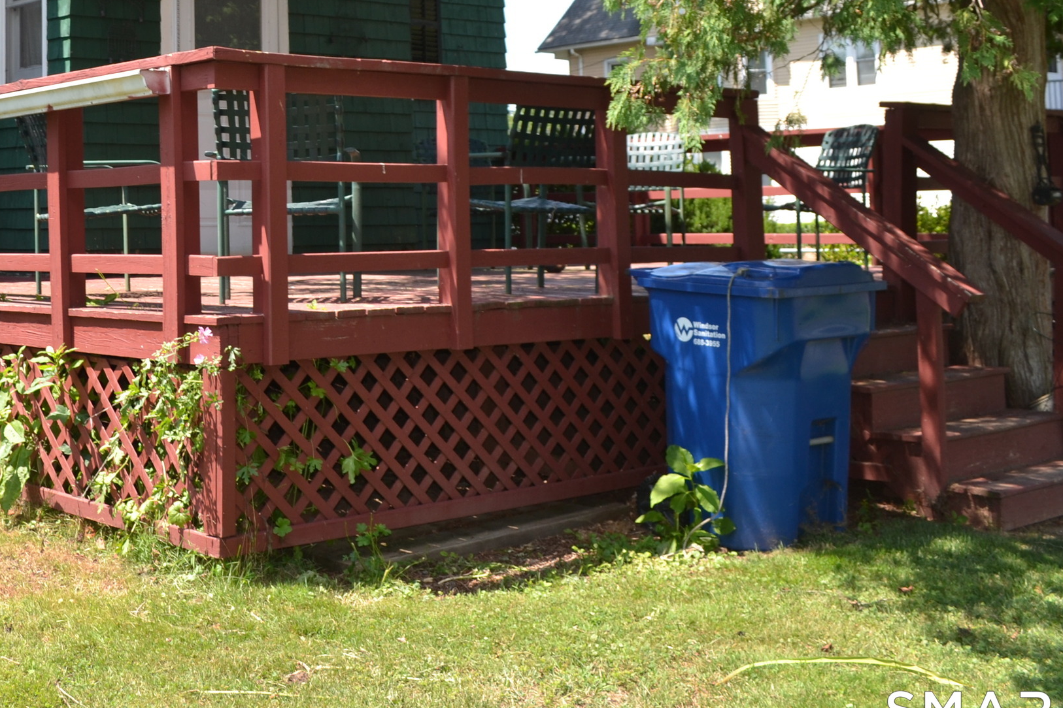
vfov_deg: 25.7
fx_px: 1506
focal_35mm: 51
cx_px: 181
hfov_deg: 37.2
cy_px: 75
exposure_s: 1/200
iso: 100
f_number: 5
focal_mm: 18
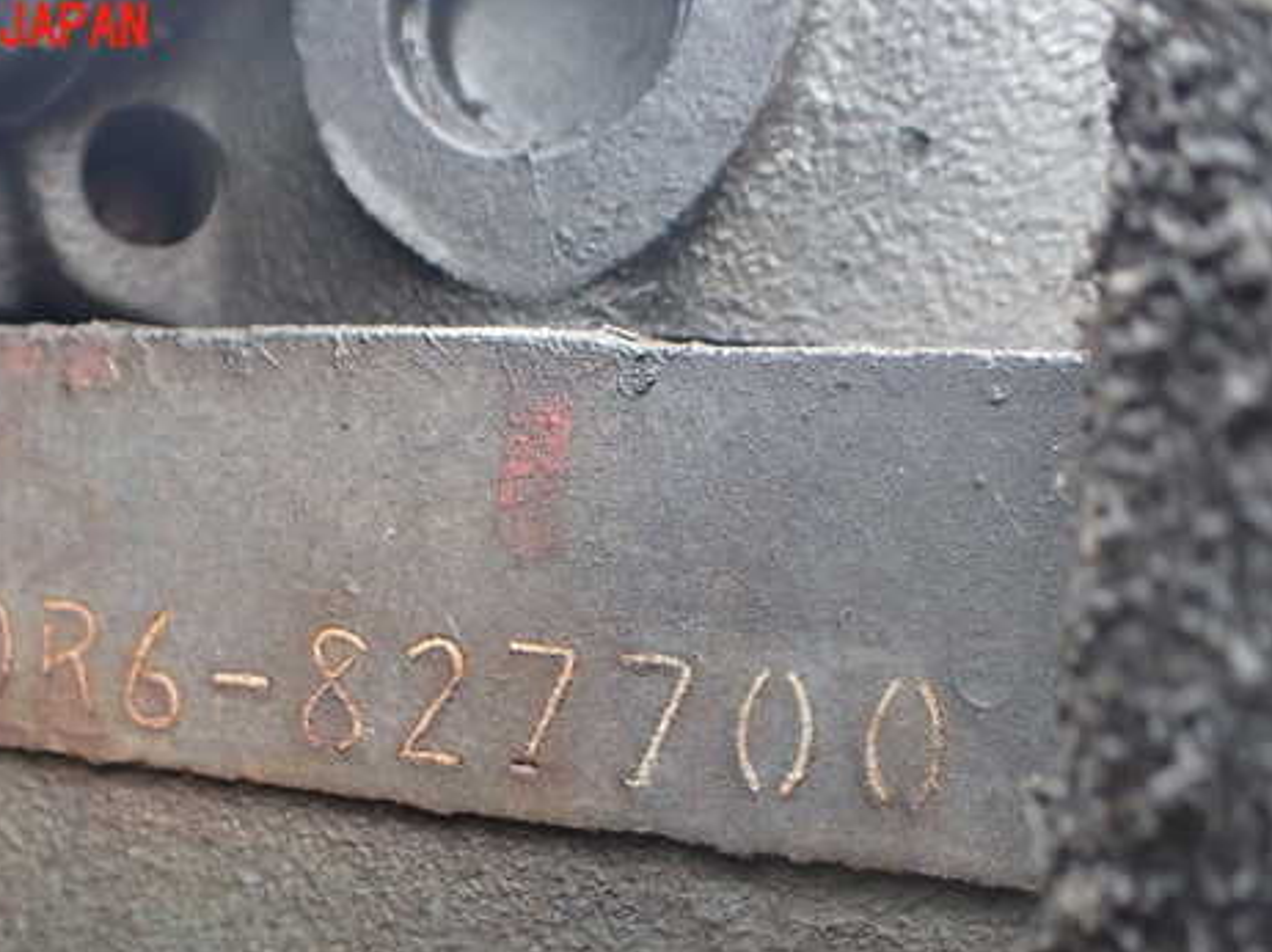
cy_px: 614
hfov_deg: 47.4
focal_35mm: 39
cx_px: 474
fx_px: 1432
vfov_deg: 36.5
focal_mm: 5.4
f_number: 2.3
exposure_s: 1/125
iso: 320
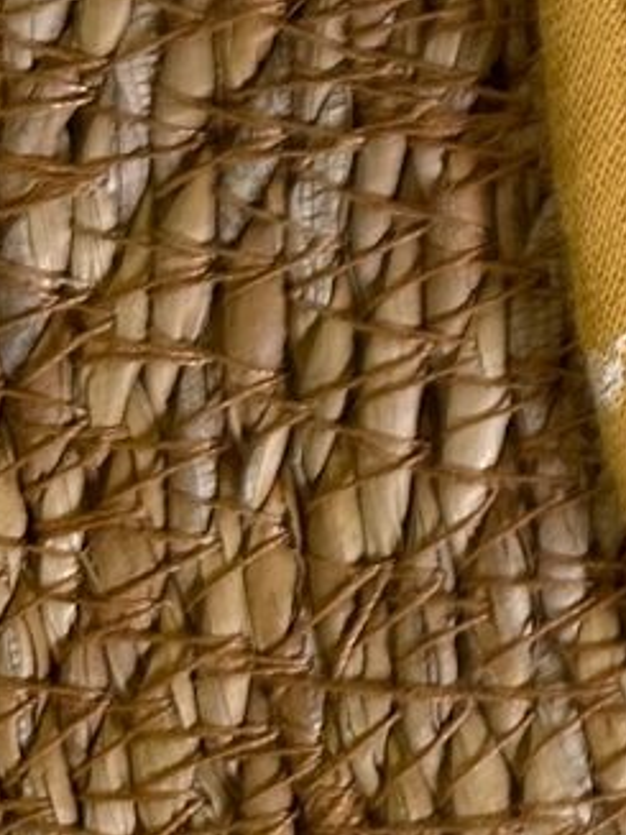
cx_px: 1837
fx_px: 3571
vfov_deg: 12.4
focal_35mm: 148
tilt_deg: -82.9
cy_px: -592
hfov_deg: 8.5
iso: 64
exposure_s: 1/144
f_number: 1.78
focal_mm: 6.86
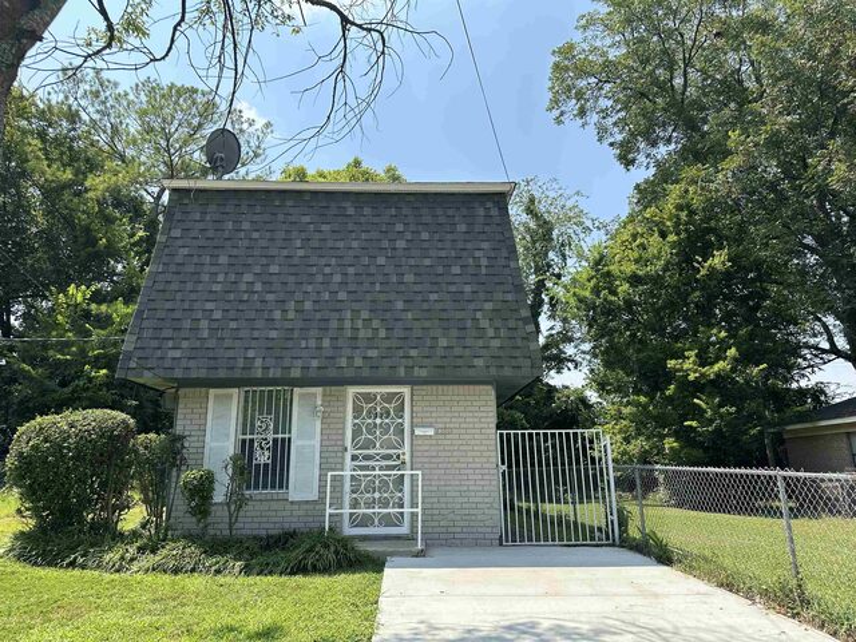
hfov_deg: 71.6
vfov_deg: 56.8
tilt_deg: +14.0
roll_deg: +0.6
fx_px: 593
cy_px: 321
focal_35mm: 24
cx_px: 428
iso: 80
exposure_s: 1/2525
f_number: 1.78
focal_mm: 6.86
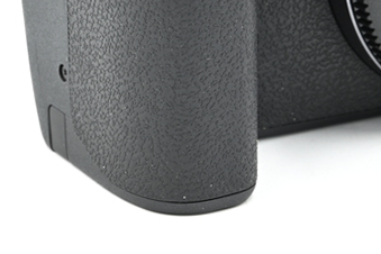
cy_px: -61
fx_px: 2910
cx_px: 342
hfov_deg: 7.5
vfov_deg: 5.0
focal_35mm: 275
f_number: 14
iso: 200
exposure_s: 1/15
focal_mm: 96
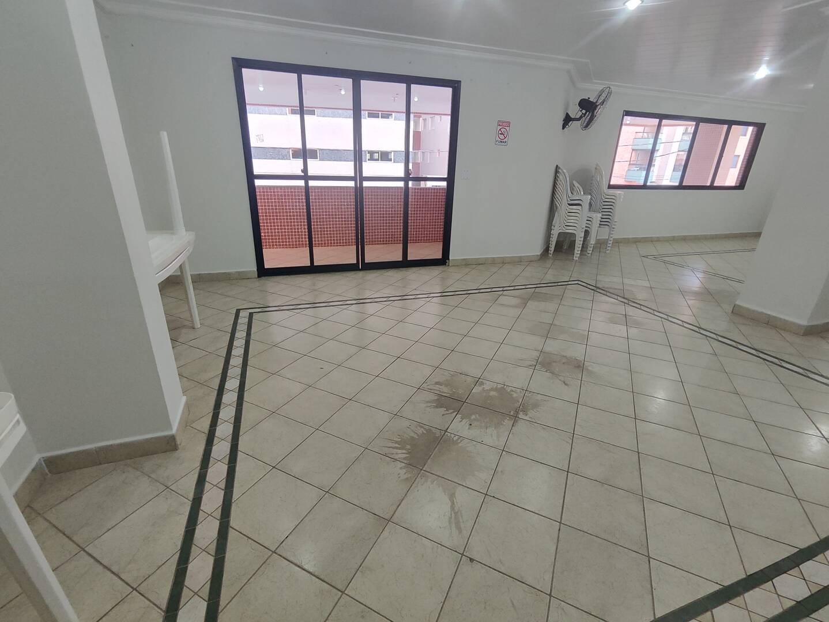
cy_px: 311
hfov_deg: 94.5
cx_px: 414
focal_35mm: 16
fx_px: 383
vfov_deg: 78.2
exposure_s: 1/60
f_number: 2.2
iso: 93
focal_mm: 1.65
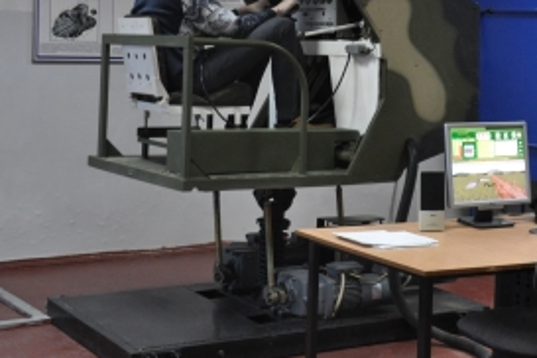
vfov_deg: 16.2
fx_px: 1253
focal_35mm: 84
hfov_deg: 24.0
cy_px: 95
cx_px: 393
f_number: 5.6
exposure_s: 1/25
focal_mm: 34
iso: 1600
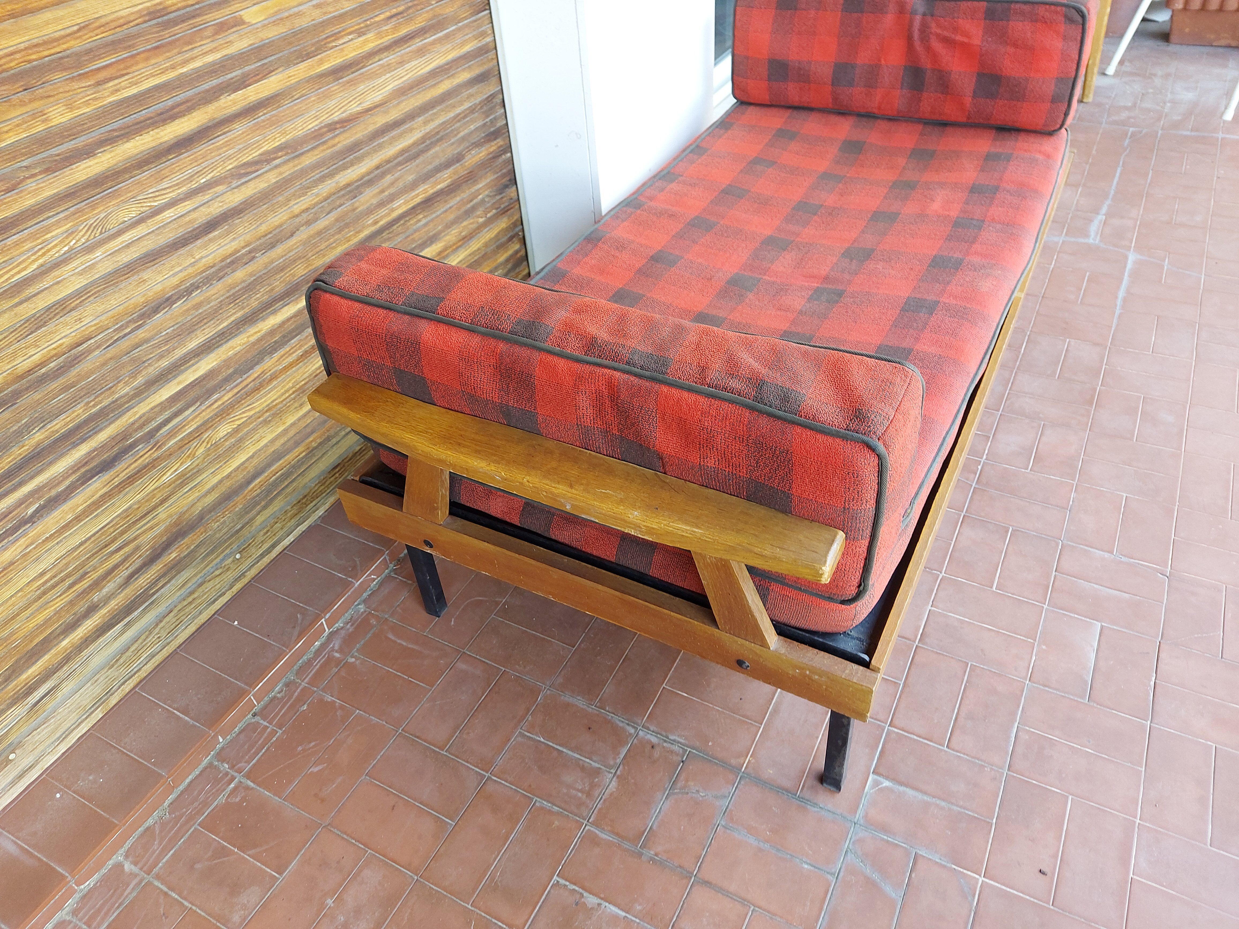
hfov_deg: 71.6
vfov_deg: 56.8
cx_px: 620
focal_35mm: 24
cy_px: 464
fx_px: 859
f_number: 1.8
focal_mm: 5.23
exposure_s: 1/50
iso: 80
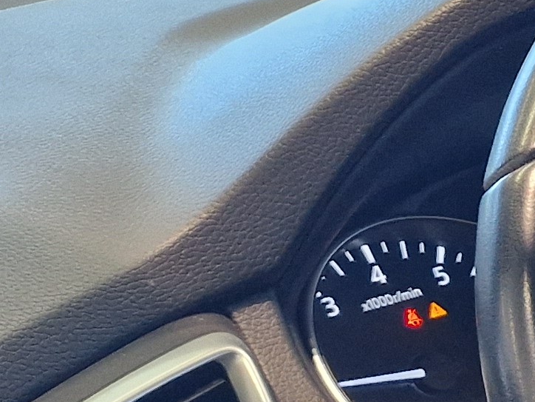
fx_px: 1963
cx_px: 1466
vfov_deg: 10.8
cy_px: 771
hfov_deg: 11.4
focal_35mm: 127
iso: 160
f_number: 1.8
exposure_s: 1/100
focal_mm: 5.4
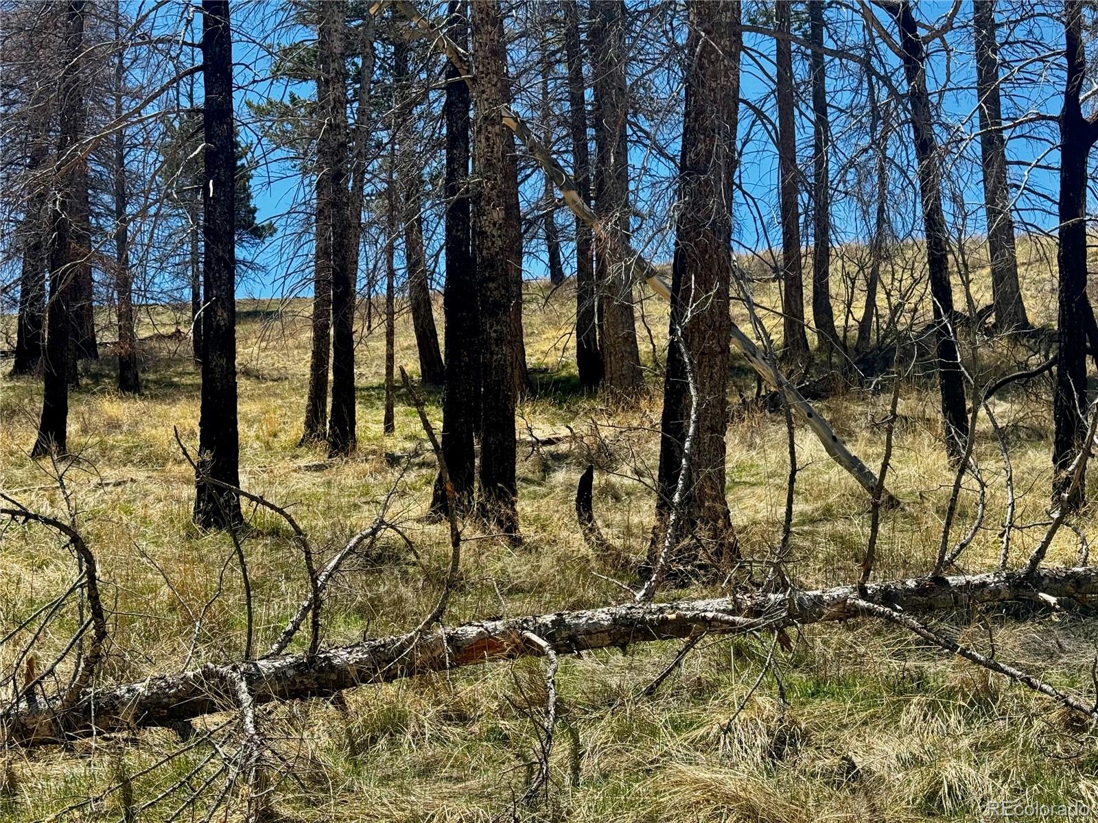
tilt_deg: +10.9
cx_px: 549
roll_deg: -0.4
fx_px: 1523
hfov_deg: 39.7
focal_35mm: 48
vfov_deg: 30.3
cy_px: 412
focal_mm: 6.76
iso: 64
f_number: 1.78
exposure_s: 1/2513
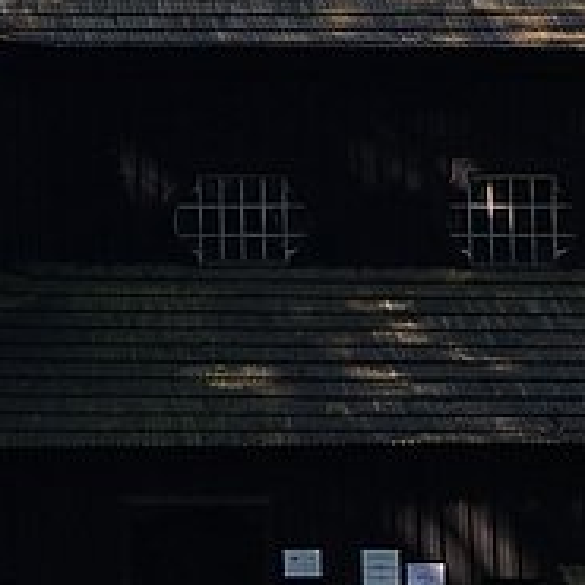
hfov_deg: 13.7
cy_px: 239
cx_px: -54
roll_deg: +0.2
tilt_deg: +8.6
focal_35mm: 125
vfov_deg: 13.9
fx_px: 2390
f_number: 2.2
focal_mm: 4.15
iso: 25
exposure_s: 1/450
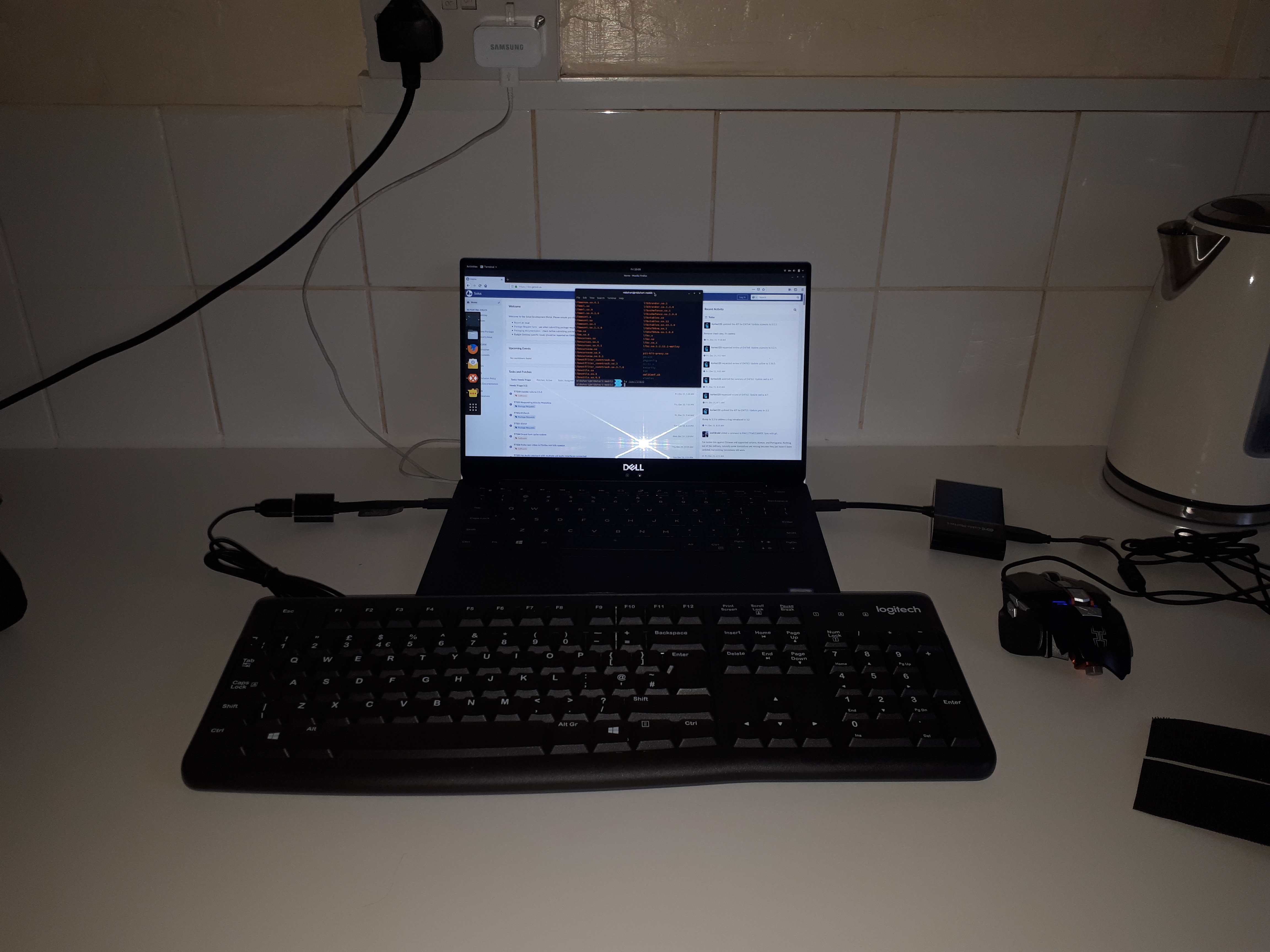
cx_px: 635
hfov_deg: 65.3
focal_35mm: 27
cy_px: 476
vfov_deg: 51.4
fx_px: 991
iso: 64
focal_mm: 3.6
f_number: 1.9
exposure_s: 1/100
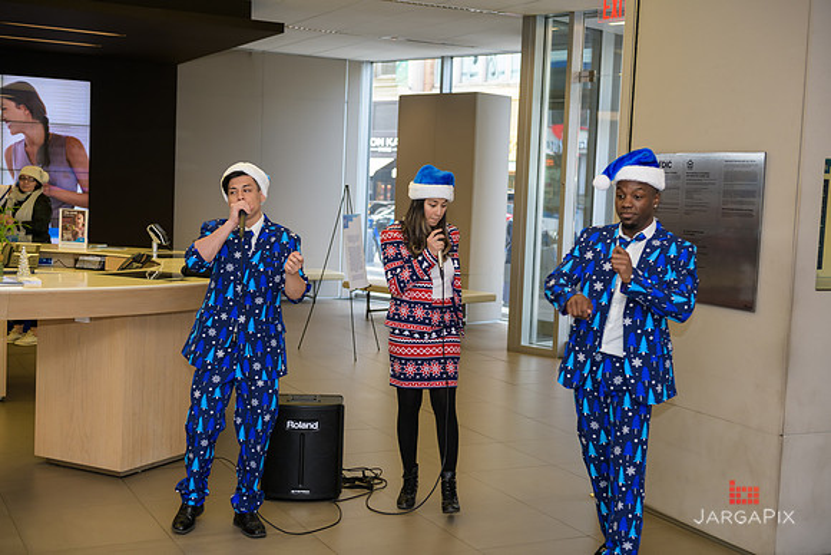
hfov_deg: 41.1
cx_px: 416
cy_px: 278
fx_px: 1108
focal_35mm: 48
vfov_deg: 28.1
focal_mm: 48
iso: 400
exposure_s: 1/125
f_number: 3.2
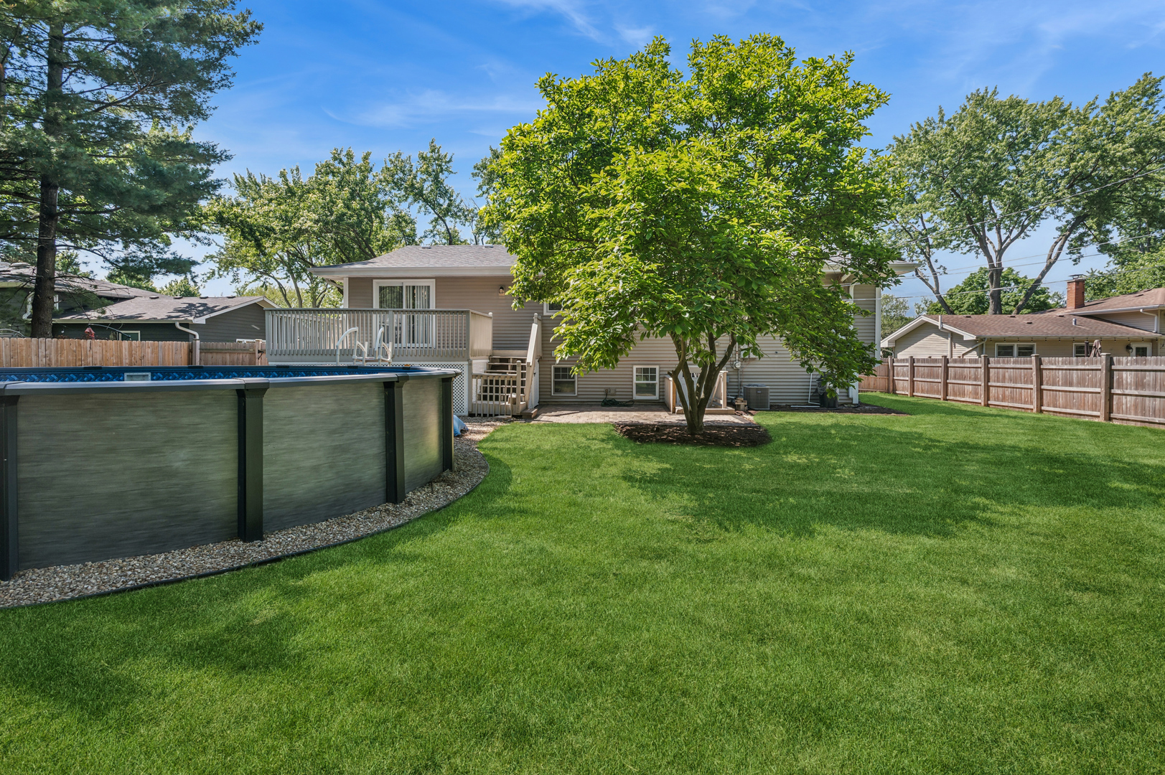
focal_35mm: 17
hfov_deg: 93.3
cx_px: 582
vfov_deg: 70.4
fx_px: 550
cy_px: 388
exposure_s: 1/80
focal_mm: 17
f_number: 11
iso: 400
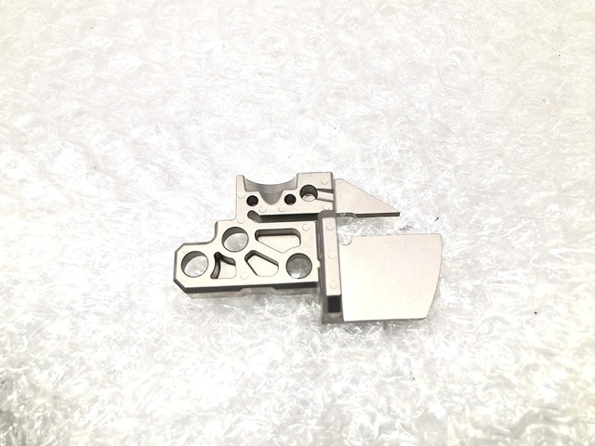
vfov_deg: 49.7
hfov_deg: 63.4
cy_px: 223
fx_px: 481
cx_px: 298
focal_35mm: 28
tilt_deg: -69.8
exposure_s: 1/20
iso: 40
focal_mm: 3.99
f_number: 1.8
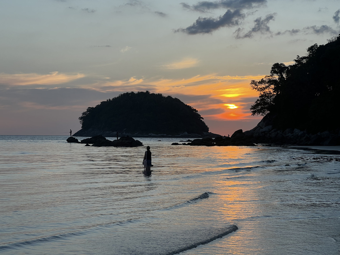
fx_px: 756
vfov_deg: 19.1
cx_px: 170
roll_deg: -0.4
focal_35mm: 77
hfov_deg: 25.3
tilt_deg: +1.1
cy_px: 128
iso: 32
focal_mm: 9
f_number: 2.8
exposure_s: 1/267
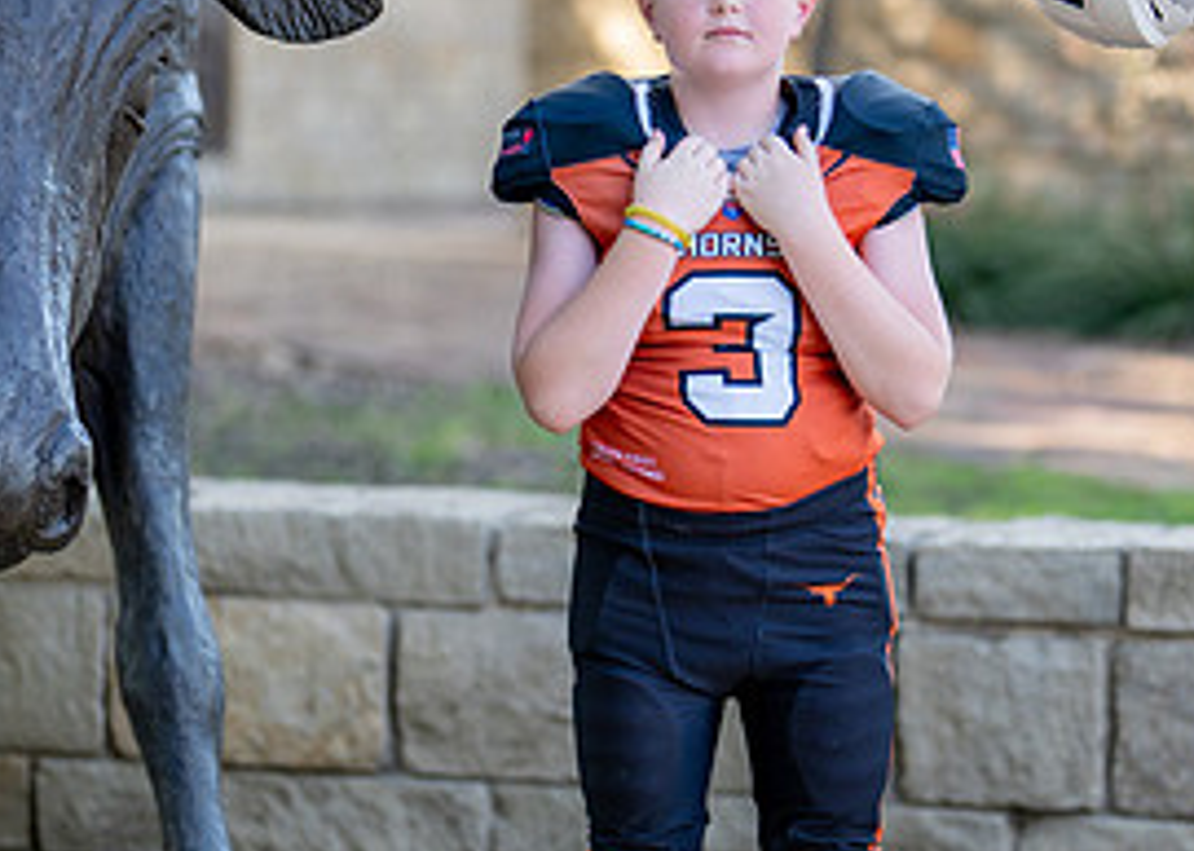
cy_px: 482
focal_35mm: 131
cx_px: 730
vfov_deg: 10.9
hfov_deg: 15.3
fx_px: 4438
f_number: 1.2
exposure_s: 1/2000
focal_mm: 50
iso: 200
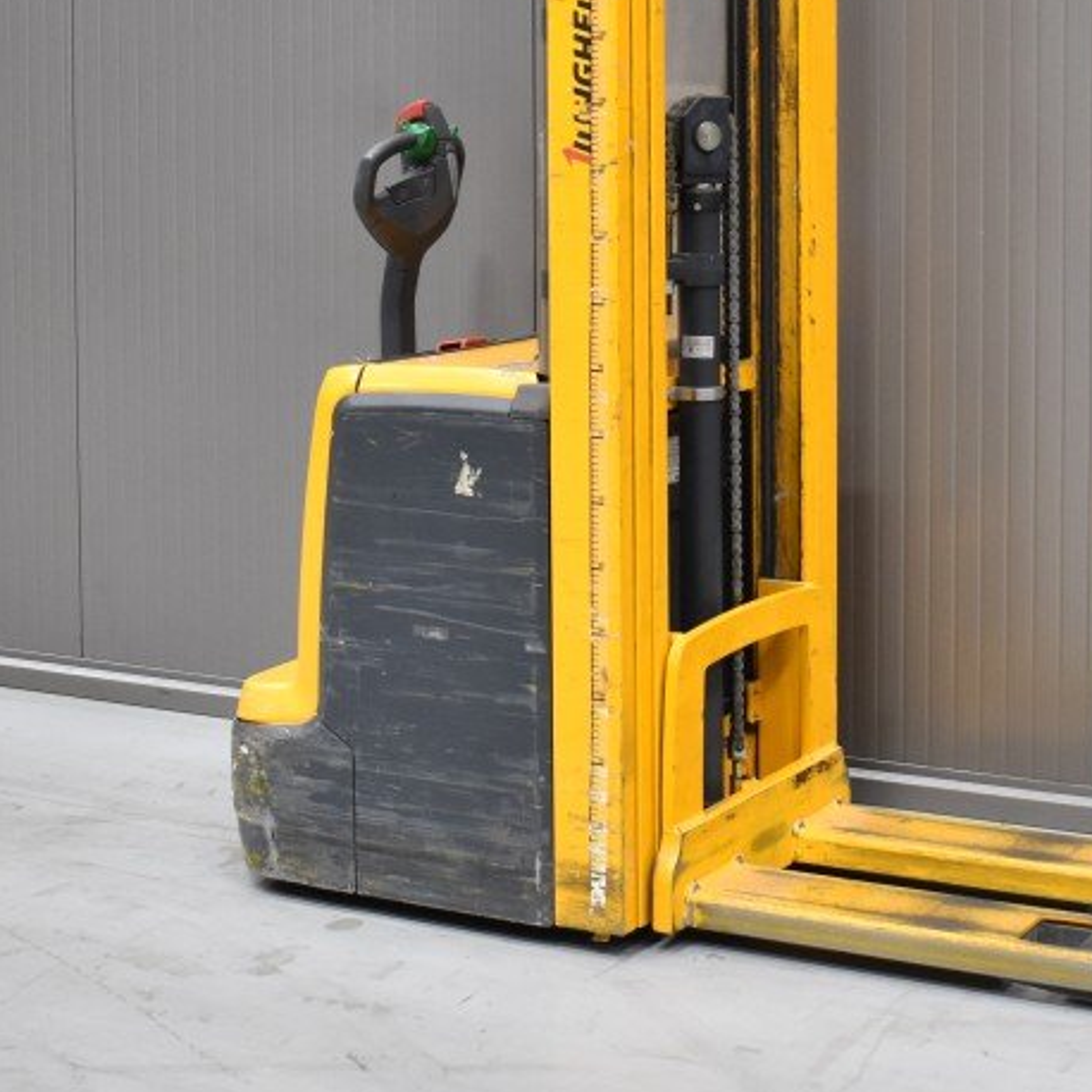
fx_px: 2502
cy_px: 231
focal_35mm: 70
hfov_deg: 24.5
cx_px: 756
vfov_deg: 24.3
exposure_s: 1/60
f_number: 4.5
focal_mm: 21
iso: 1250
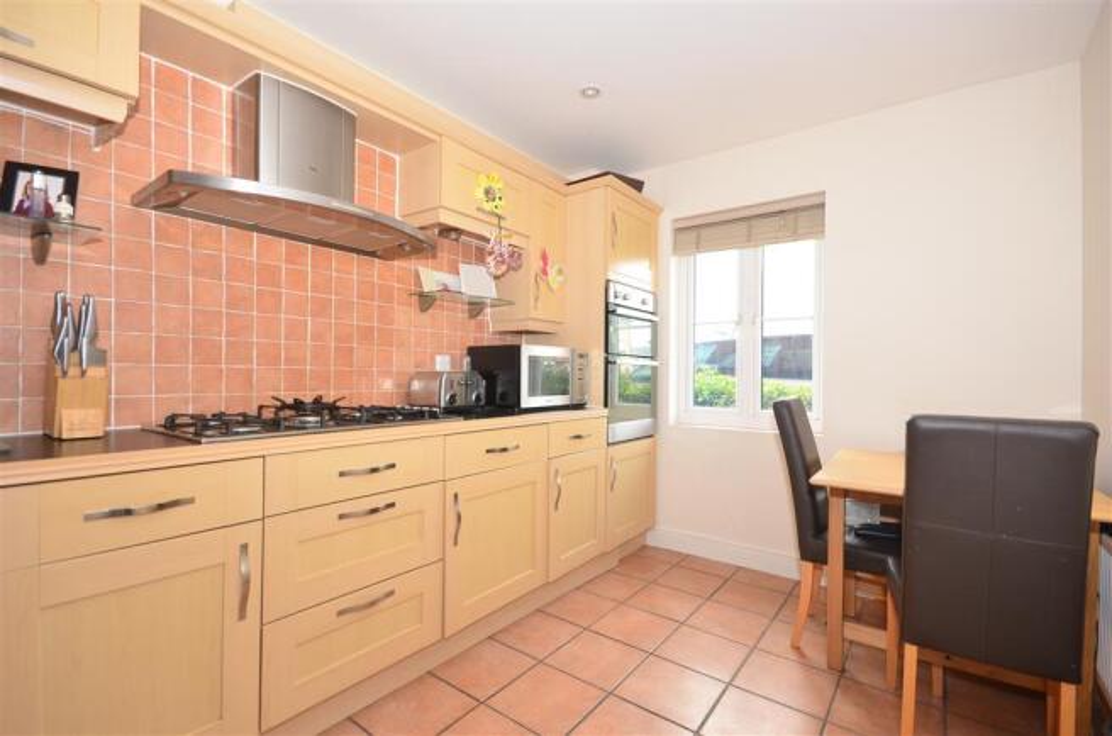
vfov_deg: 69.4
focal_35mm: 17
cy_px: 368
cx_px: 556
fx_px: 532
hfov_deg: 92.6
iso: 200
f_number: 8
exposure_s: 1/10
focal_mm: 11.5
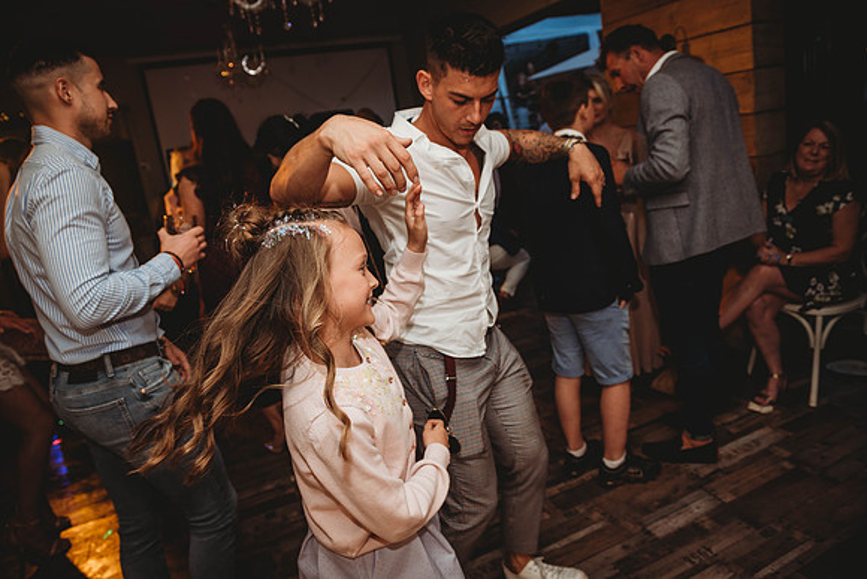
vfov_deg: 53.2
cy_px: 290
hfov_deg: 73.7
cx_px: 434
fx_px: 578
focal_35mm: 24
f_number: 4
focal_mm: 24
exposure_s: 1/80
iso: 400
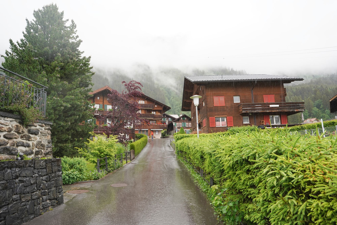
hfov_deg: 73.7
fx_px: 225
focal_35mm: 24
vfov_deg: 53.1
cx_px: 168
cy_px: 112
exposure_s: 1/100
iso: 400
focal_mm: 24
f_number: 8
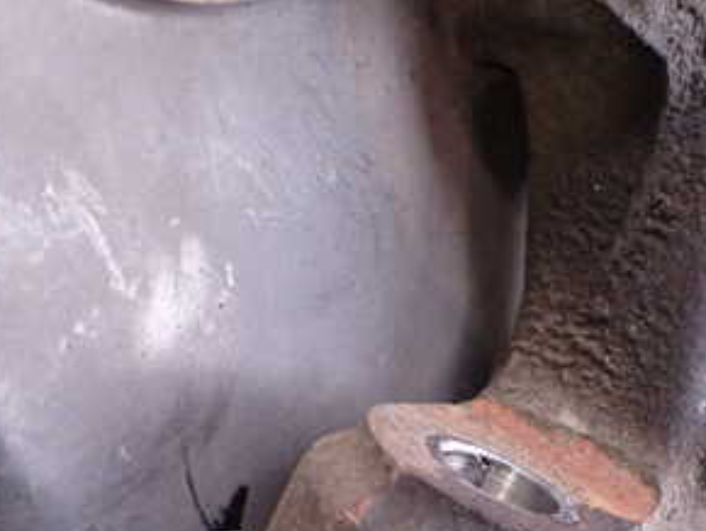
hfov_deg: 31.0
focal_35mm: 62
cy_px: 487
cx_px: 463
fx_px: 1266
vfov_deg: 23.0
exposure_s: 1/125
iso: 250
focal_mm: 5.4
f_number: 2.3
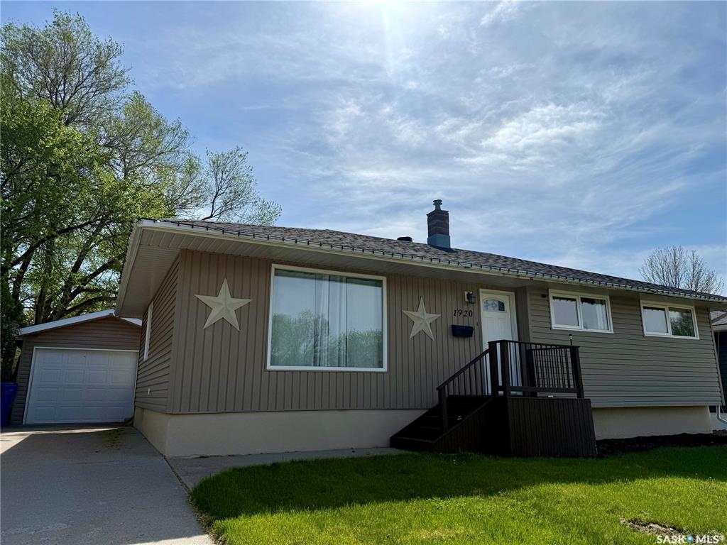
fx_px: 504
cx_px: 364
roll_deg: -0.3
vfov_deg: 56.8
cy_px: 272
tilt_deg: +13.4
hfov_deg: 71.6
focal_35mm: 24
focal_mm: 6.76
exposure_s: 1/14286
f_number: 1.78
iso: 80
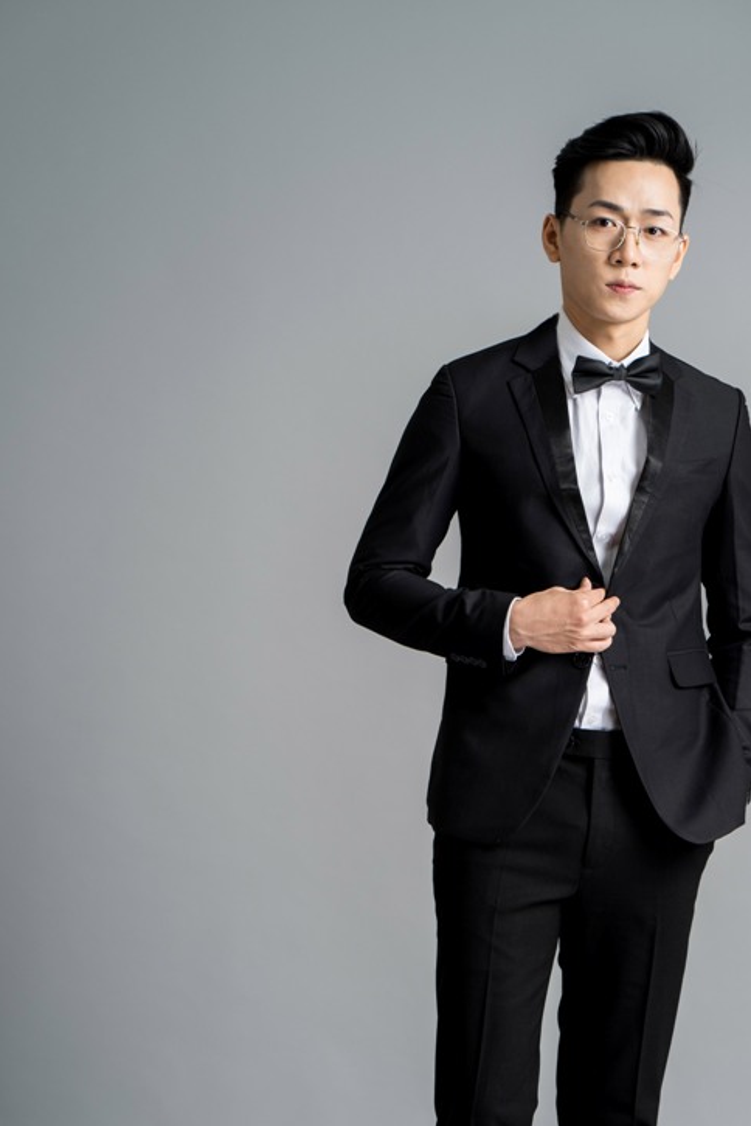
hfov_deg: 11.4
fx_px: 3751
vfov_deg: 17.0
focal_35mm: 120
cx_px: 514
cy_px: 792
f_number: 6.3
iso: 100
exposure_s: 1/160
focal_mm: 85
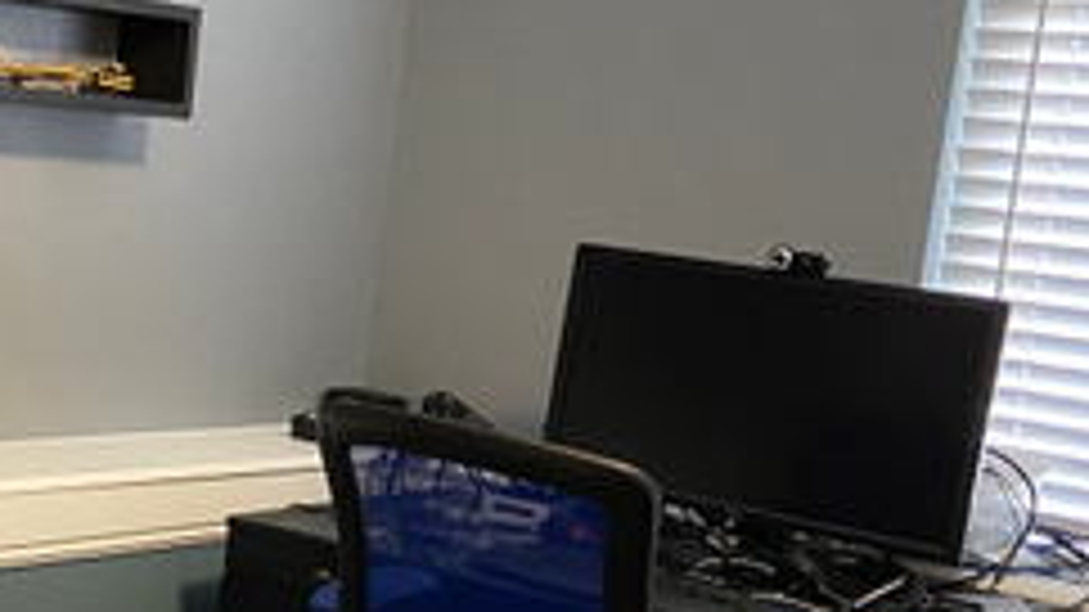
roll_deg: -5.7
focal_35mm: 75
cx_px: -9
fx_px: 2165
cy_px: 423
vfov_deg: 16.0
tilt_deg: -9.0
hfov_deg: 26.7
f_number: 1.8
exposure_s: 1/40
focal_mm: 4.25
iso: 400
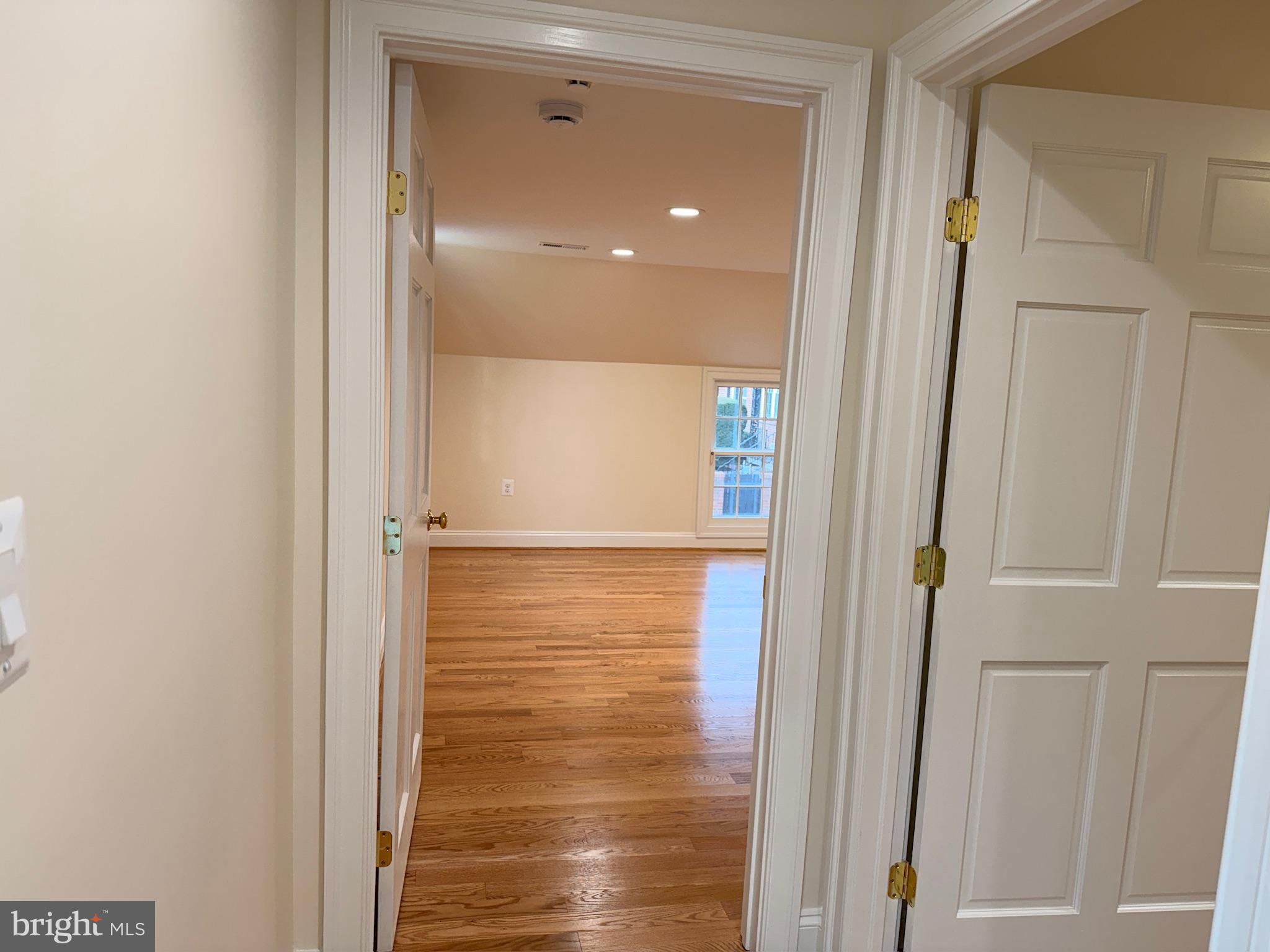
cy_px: 476
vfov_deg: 56.8
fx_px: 881
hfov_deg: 71.6
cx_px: 635
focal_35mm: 24
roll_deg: -3.4
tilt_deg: -6.4
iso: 100
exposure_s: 1/120
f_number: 1.78
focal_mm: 6.76
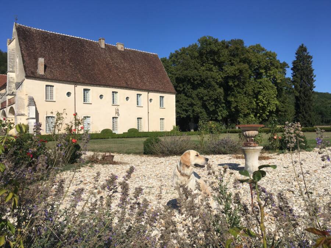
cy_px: 124
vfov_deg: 48.2
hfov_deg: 61.7
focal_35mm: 29
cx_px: 166
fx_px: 277
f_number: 2.2
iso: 25
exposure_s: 1/2959
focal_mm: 4.15
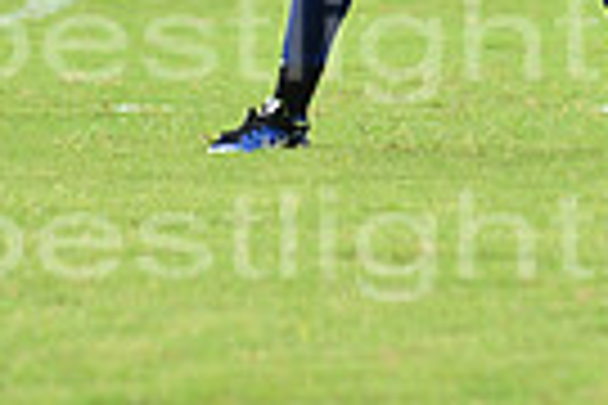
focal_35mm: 902
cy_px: -443
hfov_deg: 2.3
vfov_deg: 1.5
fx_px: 15233
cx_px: 531
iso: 800
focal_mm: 140
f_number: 3.5
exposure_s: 1/1600
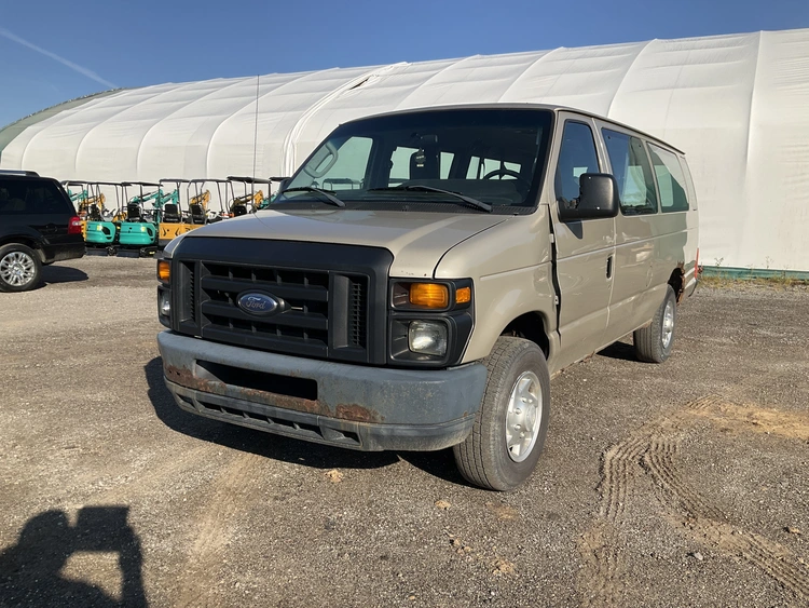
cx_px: 404
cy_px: 304
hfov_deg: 61.6
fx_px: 678
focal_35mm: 29
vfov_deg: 48.3
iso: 25
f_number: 1.8
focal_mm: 3
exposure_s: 1/2058
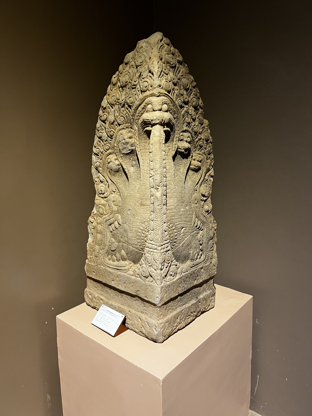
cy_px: 208
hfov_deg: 53.1
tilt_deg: -11.4
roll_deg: -0.2
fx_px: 312
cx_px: 156
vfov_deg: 67.3
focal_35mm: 26
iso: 320
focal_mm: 5.7
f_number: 1.5
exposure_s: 1/50
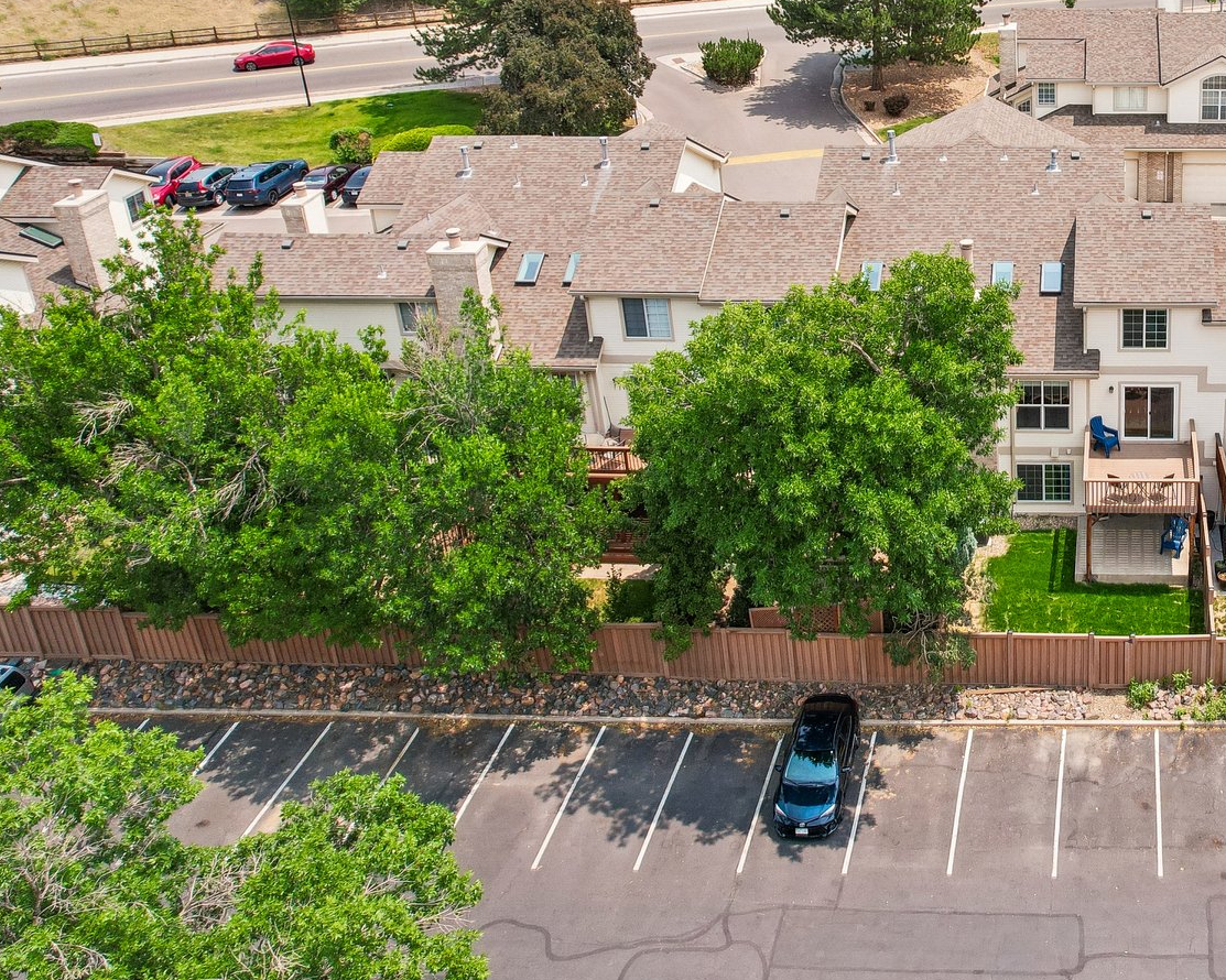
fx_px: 1379
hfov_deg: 44.0
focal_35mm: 38
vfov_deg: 38.2
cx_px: 1091
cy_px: 248
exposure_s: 1/320
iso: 160
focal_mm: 8.4
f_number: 2.8
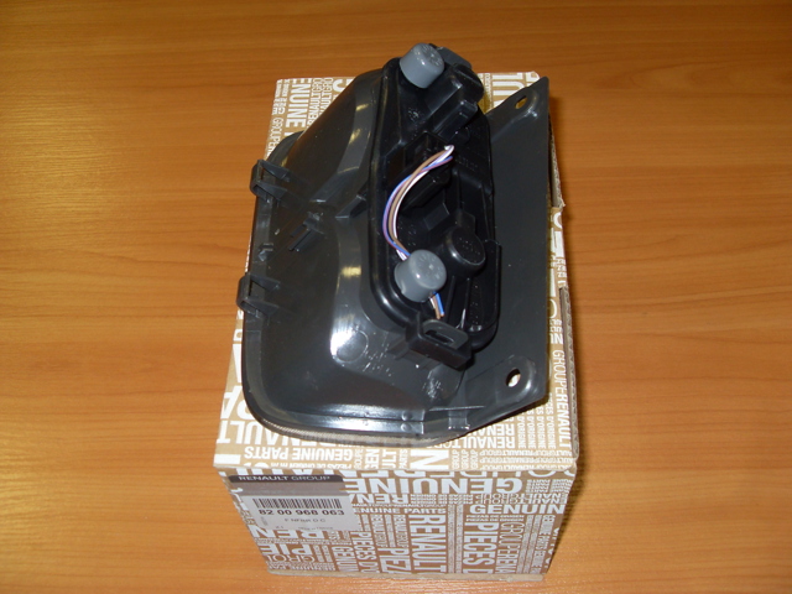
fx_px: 801
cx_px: 396
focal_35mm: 35
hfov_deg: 52.6
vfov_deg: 40.7
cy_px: 297
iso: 100
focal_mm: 6.3
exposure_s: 1/45
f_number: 2.8
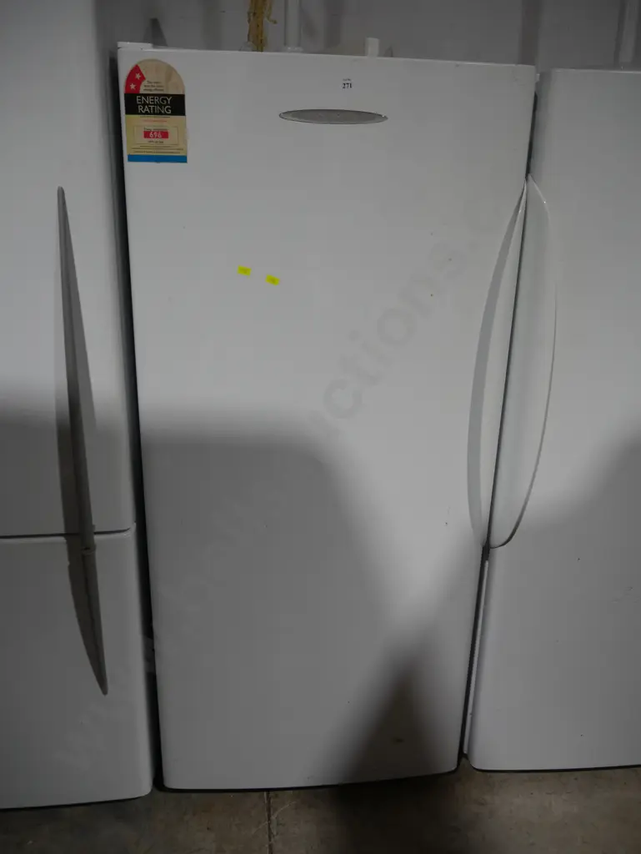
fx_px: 691
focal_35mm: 28
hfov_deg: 49.8
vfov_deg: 63.4
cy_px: 427
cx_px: 320
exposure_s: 1/80
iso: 200
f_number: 3.5
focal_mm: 14
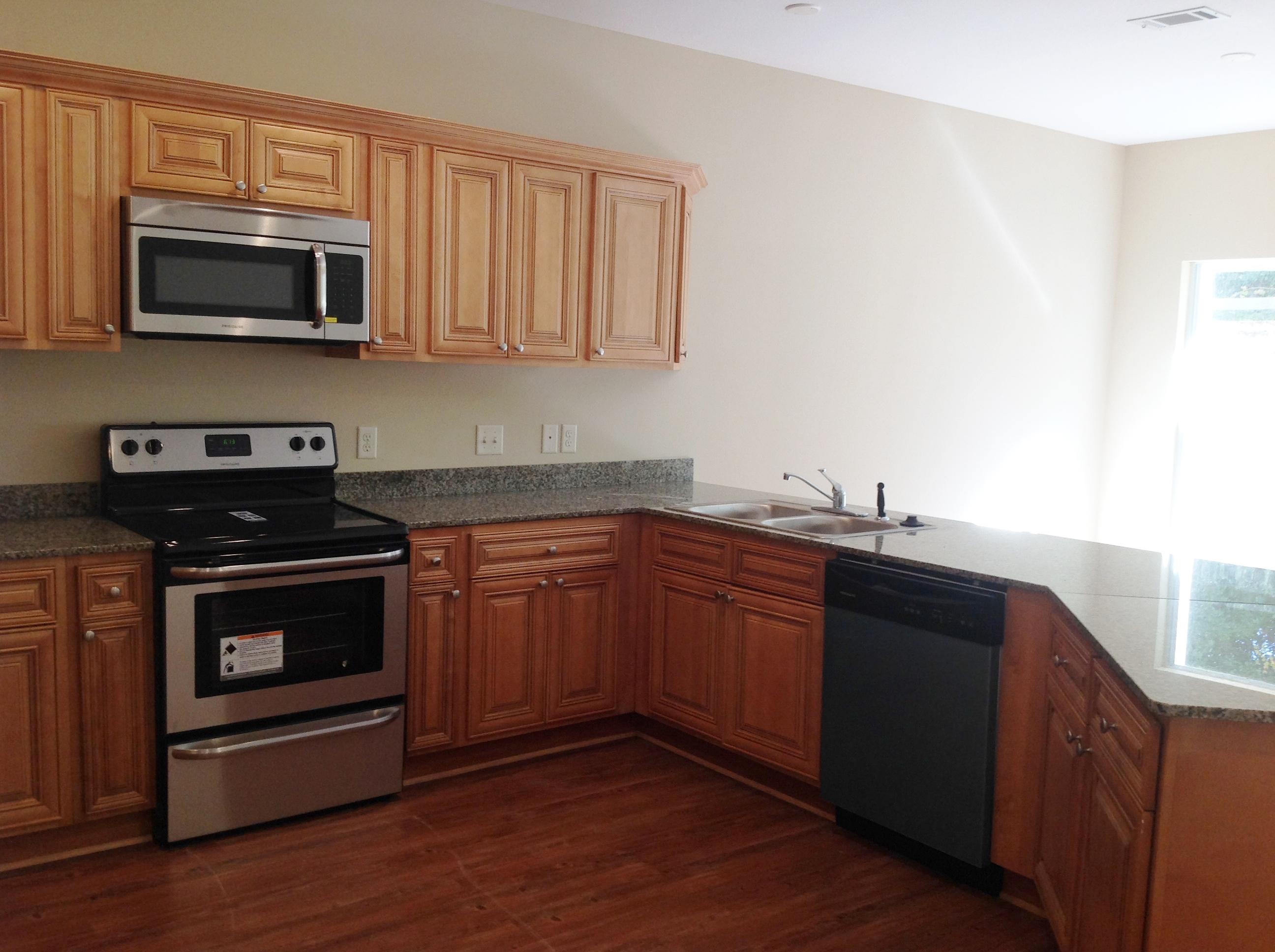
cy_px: 476
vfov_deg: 40.6
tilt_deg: -4.9
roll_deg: -1.7
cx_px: 638
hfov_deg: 52.7
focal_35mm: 35
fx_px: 1287
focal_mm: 4.28
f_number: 2.4
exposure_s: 1/40
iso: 64
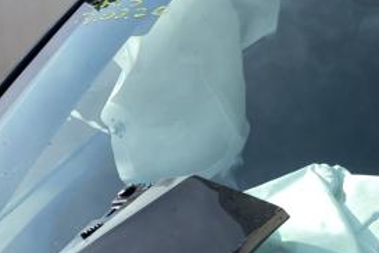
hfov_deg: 29.7
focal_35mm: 61
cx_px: 415
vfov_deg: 22.2
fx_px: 642
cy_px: 81
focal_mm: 4.6
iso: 25
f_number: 2
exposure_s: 1/326
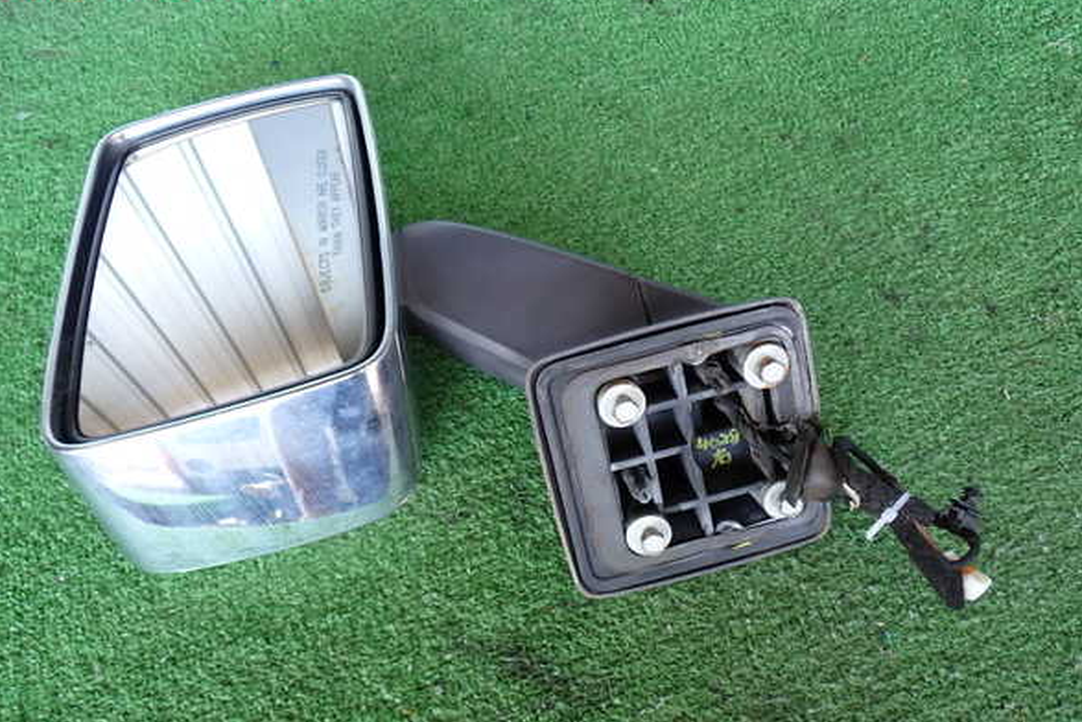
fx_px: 1022
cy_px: 372
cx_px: 547
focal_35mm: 34
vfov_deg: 38.9
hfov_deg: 55.8
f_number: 2.4
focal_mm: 5.79
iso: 200
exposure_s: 1/40
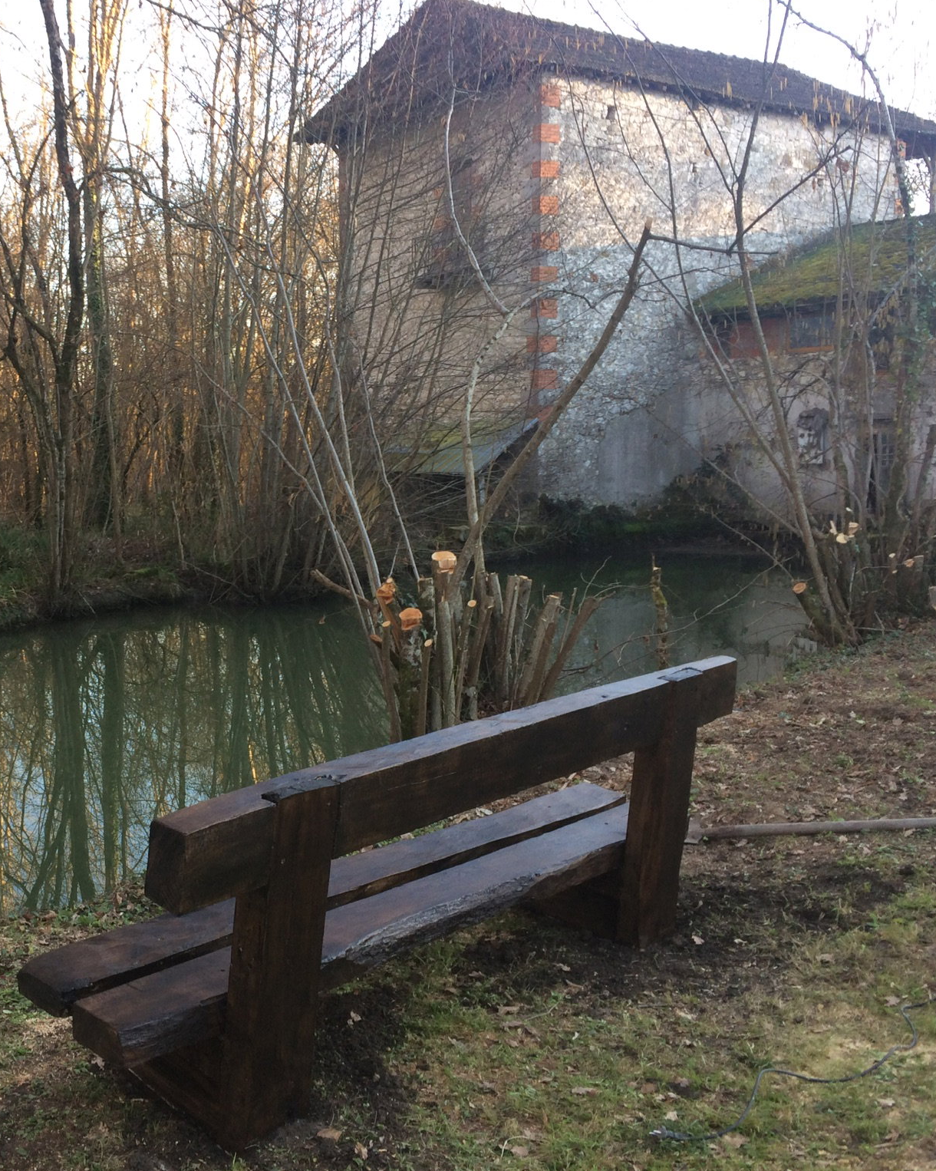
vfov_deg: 47.9
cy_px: 586
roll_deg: +0.4
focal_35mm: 38
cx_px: 223
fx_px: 1316
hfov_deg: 38.1
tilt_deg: -6.8
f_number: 2.2
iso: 50
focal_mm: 4.15
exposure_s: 1/100
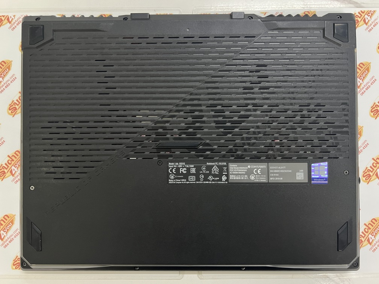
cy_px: 142
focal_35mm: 26
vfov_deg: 53.1
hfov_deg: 67.3
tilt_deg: -87.4
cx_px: 190
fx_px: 285
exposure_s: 1/50
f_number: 1.5
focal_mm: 5.7
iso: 400
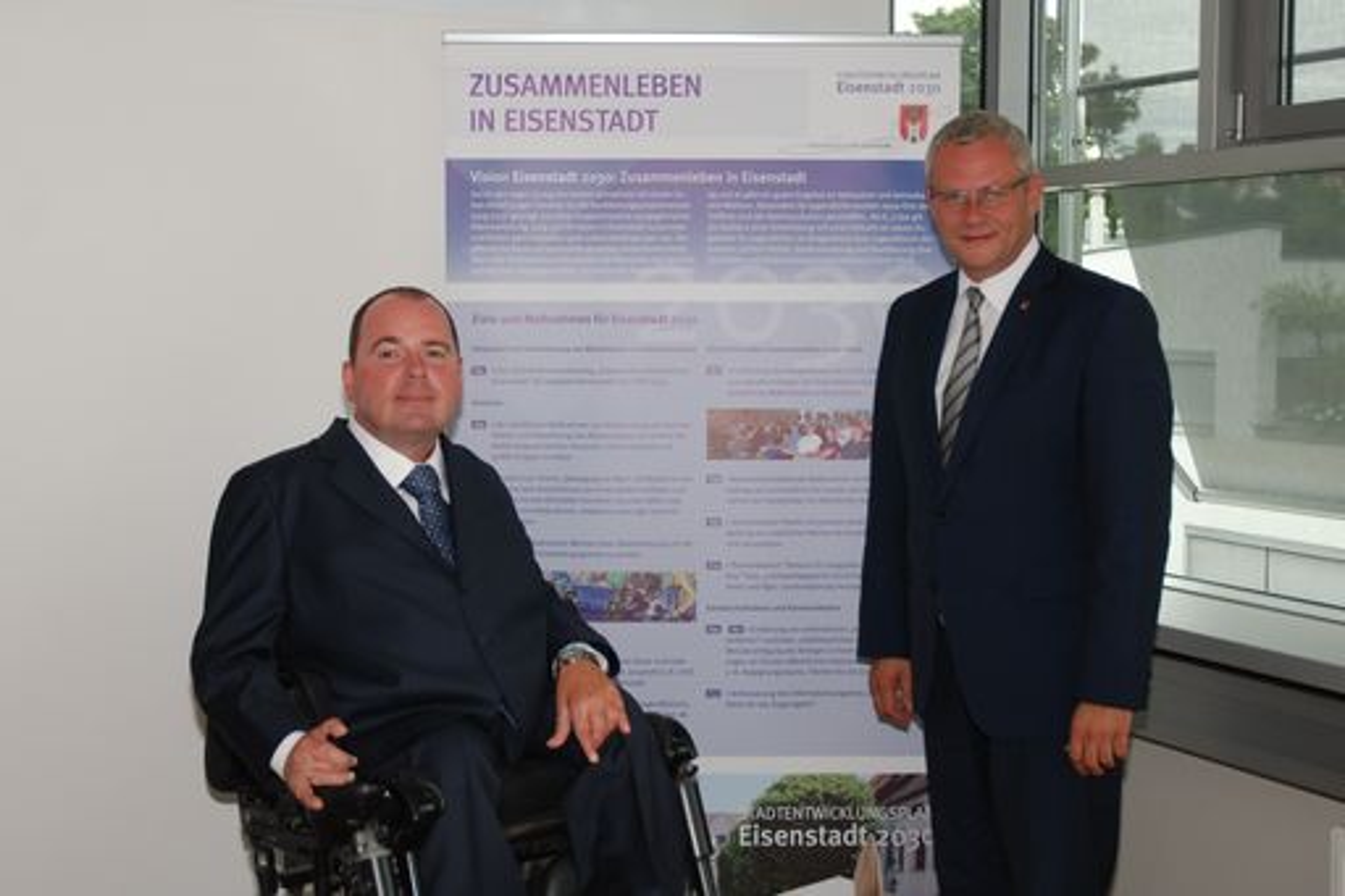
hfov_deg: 45.0
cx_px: 672
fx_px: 1625
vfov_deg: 30.8
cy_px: 448
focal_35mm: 44
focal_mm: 29
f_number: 4
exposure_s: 1/60
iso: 200
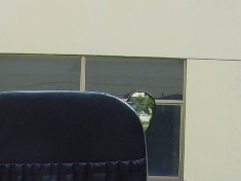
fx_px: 1155
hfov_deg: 11.9
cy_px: 364
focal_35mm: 166
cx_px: 39
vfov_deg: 8.5
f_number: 6.3
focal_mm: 6.6
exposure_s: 1/125
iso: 80
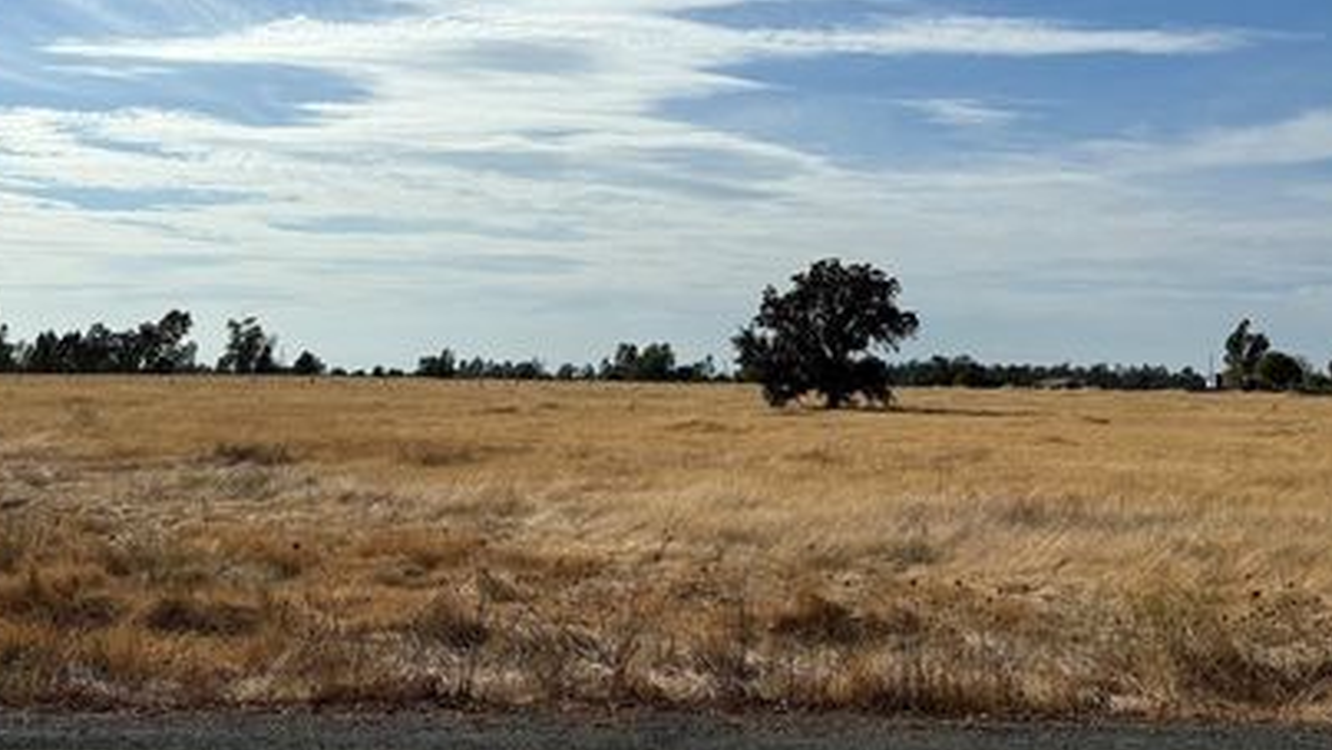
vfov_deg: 26.4
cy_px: 231
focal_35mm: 45
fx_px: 1590
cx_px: 479
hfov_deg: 45.0
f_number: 1.6
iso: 50
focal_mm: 5.96
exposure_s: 1/12195
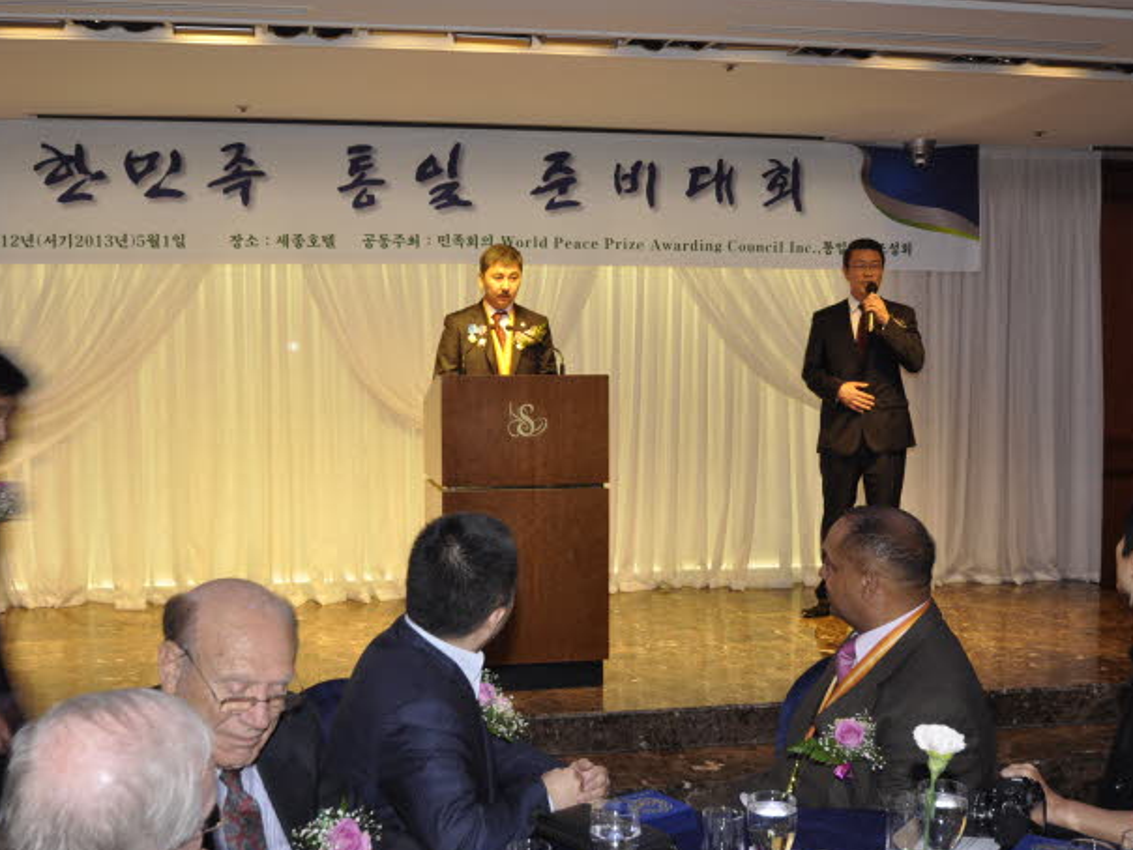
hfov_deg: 46.7
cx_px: 513
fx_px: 1309
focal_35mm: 40
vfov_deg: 36.0
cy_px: 430
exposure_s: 1/15
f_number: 6.3
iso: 250
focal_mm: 24
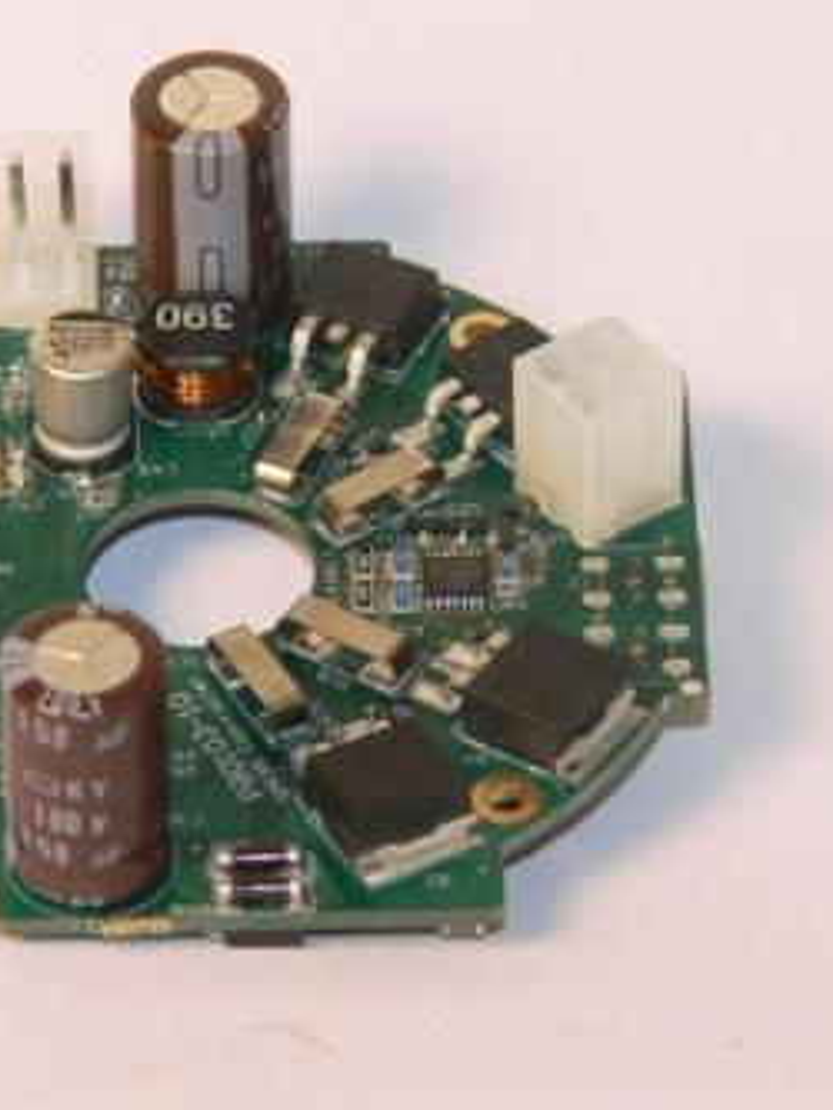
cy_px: 557
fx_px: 7599
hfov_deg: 6.3
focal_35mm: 237
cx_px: 183
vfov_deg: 8.4
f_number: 4
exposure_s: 1/60
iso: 80
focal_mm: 23.5
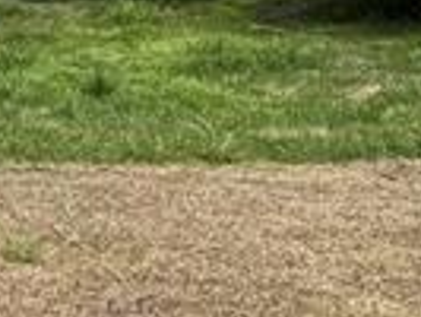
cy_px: -238
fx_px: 2252
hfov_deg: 8.0
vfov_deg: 7.8
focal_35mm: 185
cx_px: -1111
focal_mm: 6.76
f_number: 1.78
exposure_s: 1/4167
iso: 80
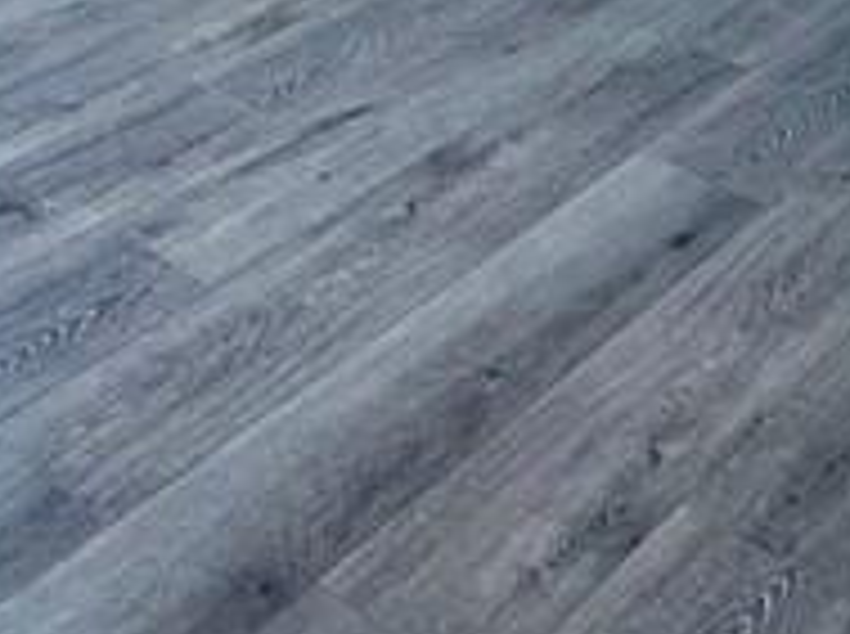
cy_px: -697
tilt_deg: -5.0
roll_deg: -1.3
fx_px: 1863
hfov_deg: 25.4
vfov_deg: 15.0
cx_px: 229
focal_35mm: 76
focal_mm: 2.22
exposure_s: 1/99
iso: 160
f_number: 2.2
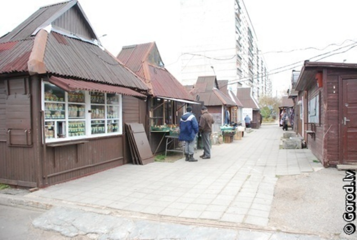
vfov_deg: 48.1
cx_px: 178
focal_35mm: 27
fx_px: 268
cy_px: 120
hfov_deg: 67.3
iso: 1600
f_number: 4
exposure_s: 1/250
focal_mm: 18
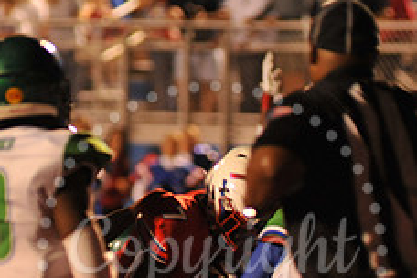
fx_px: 5895
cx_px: 212
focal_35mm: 509
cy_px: 254
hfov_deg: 4.1
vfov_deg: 2.7
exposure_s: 1/200
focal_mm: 200
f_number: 2.8
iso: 2000
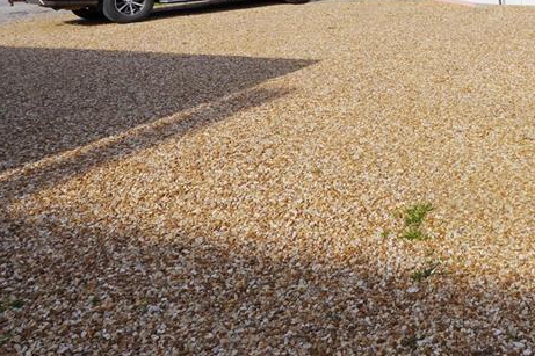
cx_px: 544
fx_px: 594
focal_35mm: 40
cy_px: -36
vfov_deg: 30.0
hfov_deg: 41.6
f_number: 10
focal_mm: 12
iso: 100
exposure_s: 1/250
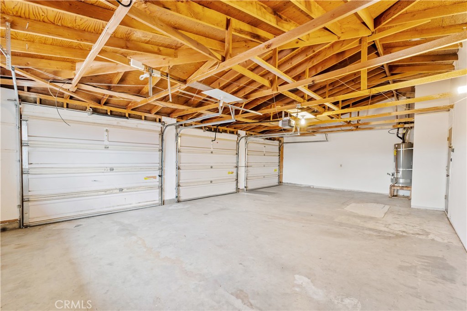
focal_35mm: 15
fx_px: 194
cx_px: 234
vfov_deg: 77.2
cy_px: 156
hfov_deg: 100.4
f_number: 8
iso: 400
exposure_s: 1/3
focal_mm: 15
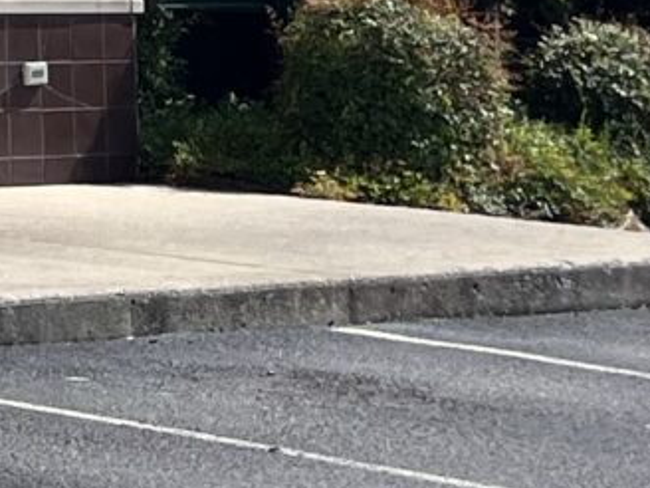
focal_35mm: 203
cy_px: -357
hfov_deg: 8.4
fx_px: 3812
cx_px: -1207
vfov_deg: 7.1
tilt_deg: +4.4
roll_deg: -0.8
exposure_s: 1/2825
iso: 50
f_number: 1.6
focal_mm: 5.1
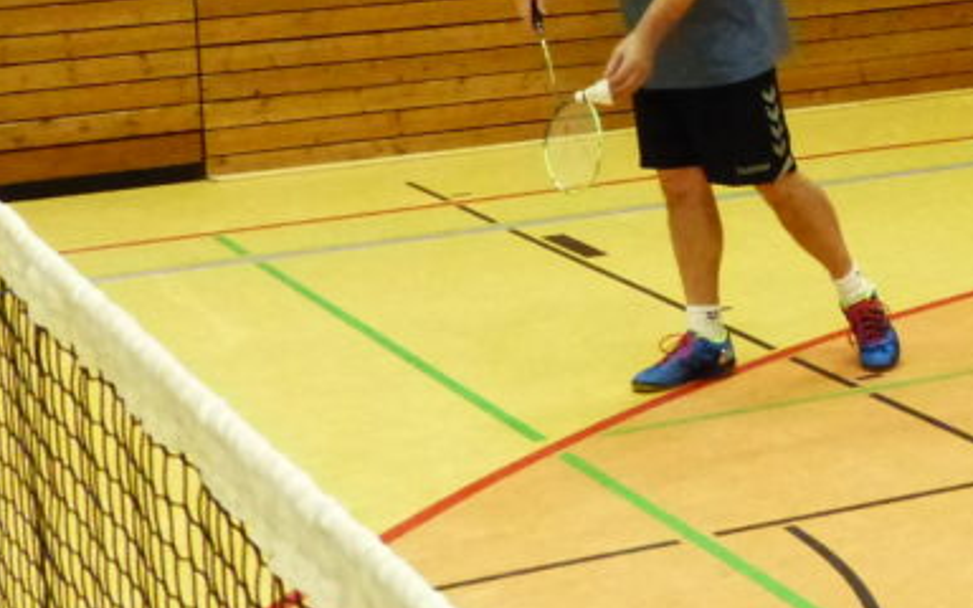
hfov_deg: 20.4
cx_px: 950
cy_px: -33
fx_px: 2625
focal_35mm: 99
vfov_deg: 13.0
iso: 1600
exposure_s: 1/160
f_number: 4
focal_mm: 6.3
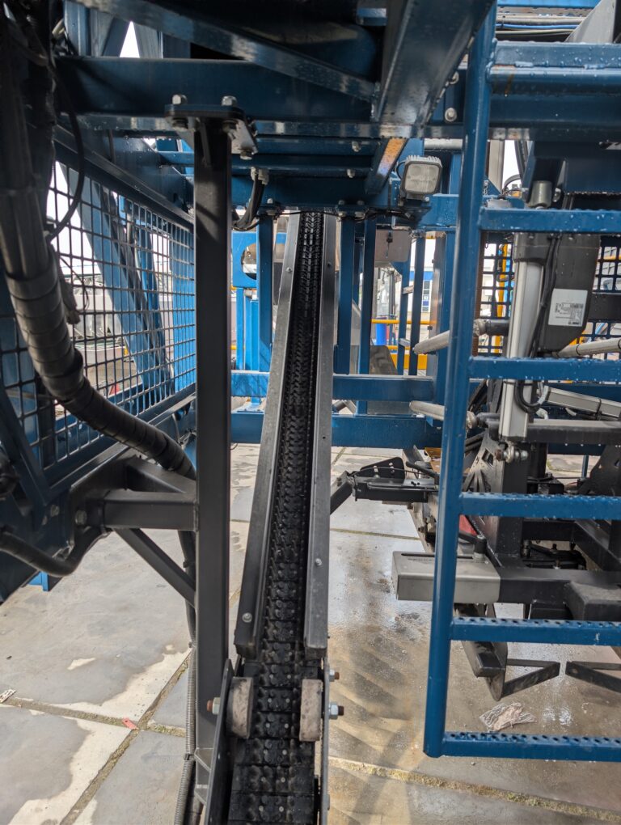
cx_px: 310
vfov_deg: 71.5
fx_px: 573
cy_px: 412
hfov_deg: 56.9
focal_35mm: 24
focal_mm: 6.9
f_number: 1.68
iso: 19
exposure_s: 1/275
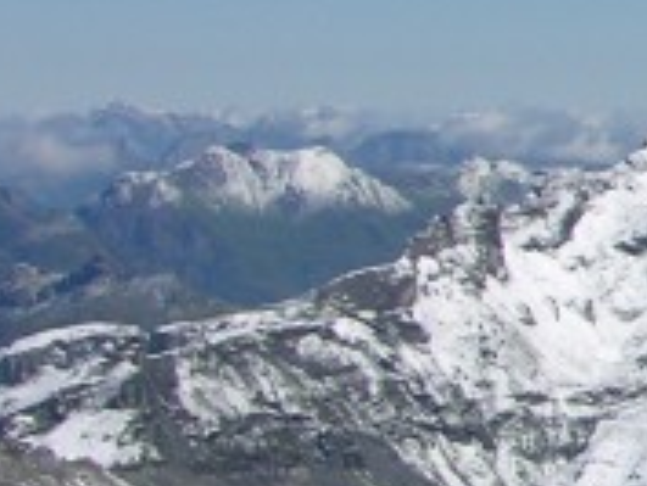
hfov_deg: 8.7
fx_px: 3778
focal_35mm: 202
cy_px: 179
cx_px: 1678
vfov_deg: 7.4
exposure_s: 1/347
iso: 50
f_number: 7.1
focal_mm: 8.9
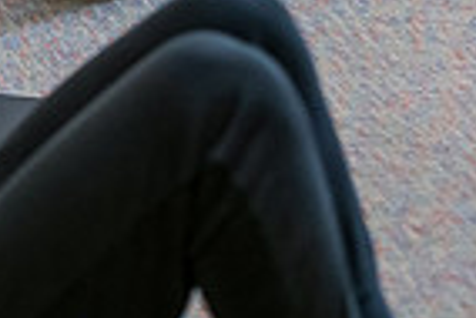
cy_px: -306
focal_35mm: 286
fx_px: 3785
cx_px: -308
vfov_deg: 4.7
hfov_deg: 7.0
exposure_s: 1/200
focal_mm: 70
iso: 1600
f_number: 3.2
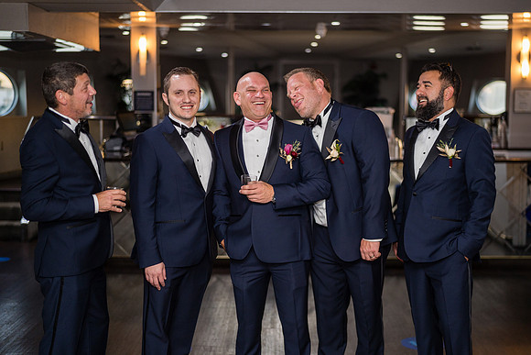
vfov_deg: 25.4
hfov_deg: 37.3
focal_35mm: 53
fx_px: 787
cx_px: 283
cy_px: 178
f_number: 1.4
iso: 500
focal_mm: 50
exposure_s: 1/250
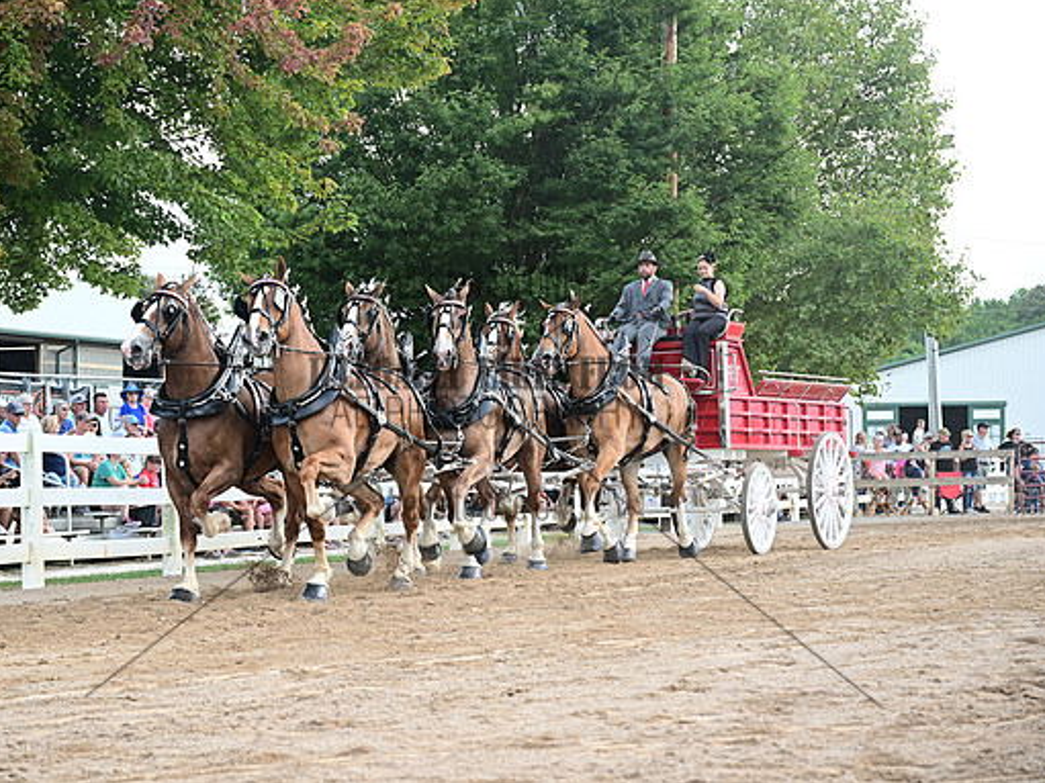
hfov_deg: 23.3
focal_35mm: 84
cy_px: 389
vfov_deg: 17.6
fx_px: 2535
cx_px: 487
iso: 640
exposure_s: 1/516
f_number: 5
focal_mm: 77
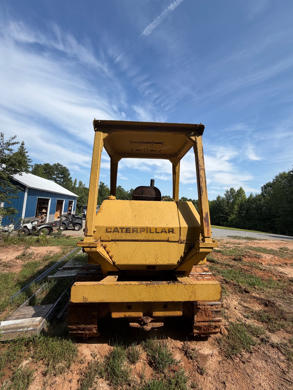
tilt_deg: +3.5
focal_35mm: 14
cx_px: 146
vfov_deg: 102.1
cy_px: 195
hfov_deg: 85.7
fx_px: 158
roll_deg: -4.4
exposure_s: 1/942
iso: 20
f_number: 2.2
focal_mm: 2.22
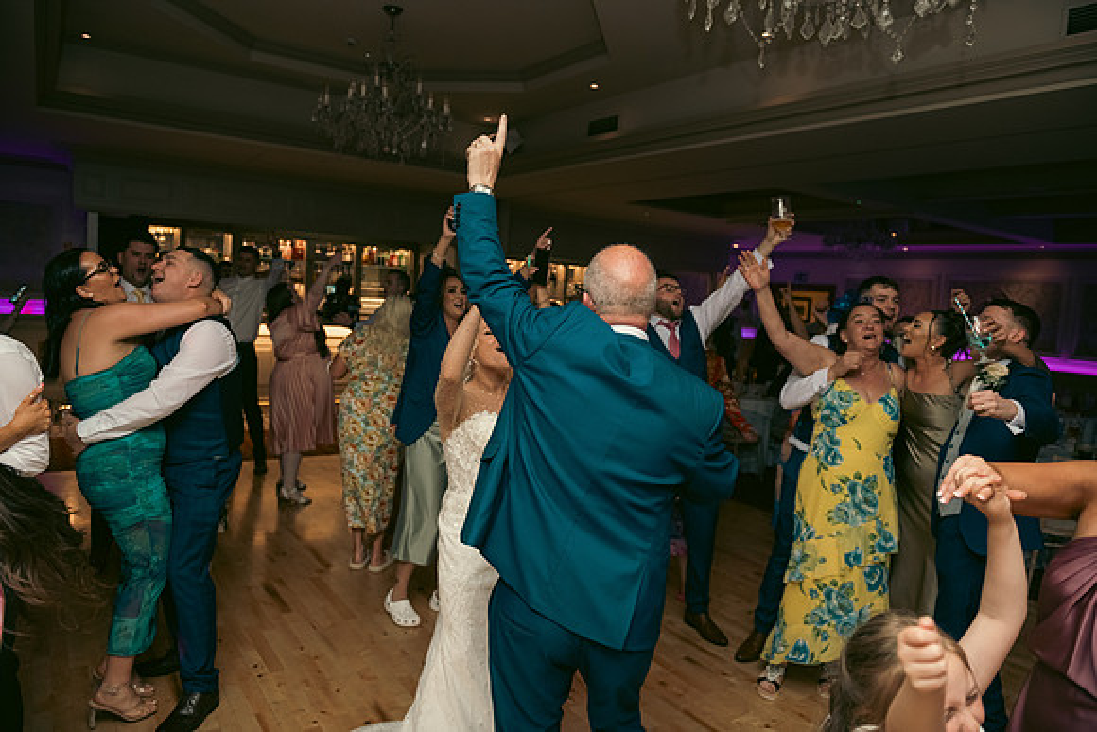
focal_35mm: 24
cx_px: 548
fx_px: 731
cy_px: 366
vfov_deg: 53.2
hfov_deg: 73.7
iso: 800
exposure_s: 1/160
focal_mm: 24
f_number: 3.5
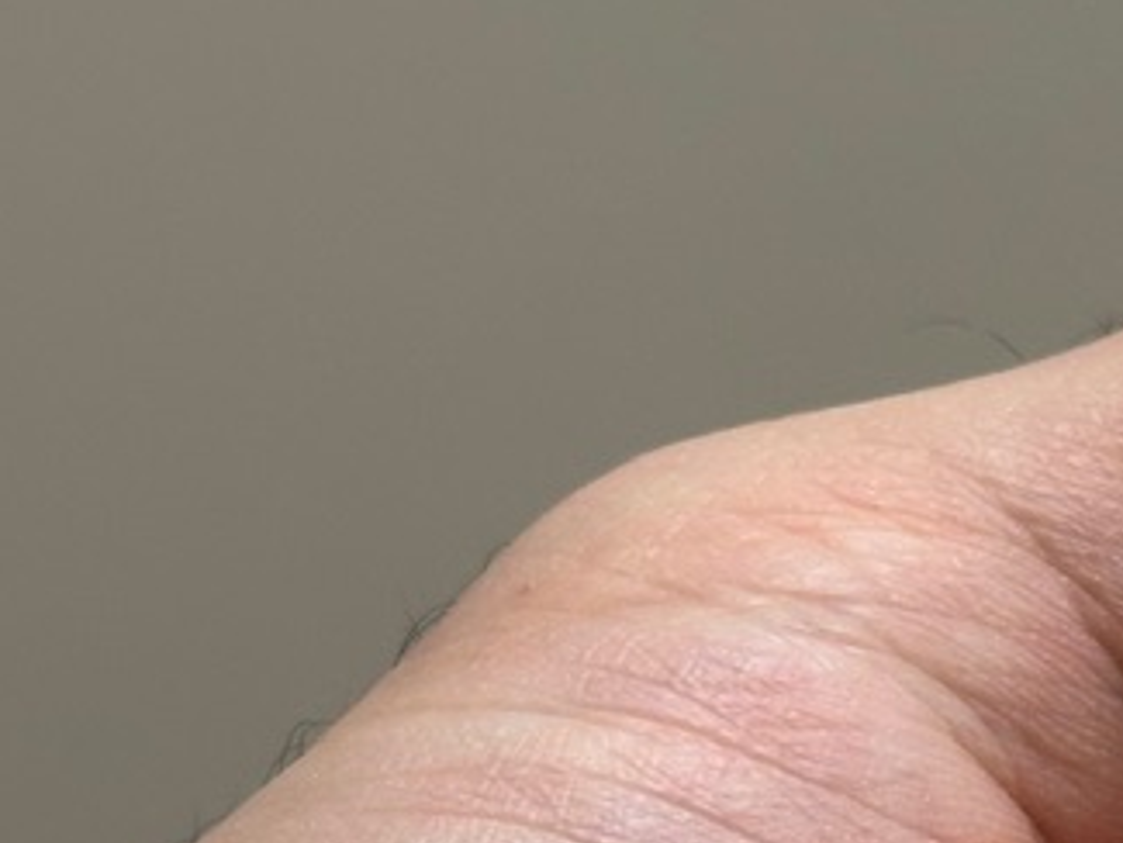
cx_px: 1676
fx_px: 6134
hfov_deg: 10.1
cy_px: 867
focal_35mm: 189
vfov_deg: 7.8
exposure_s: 1/121
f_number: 1.78
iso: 80
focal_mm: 6.86
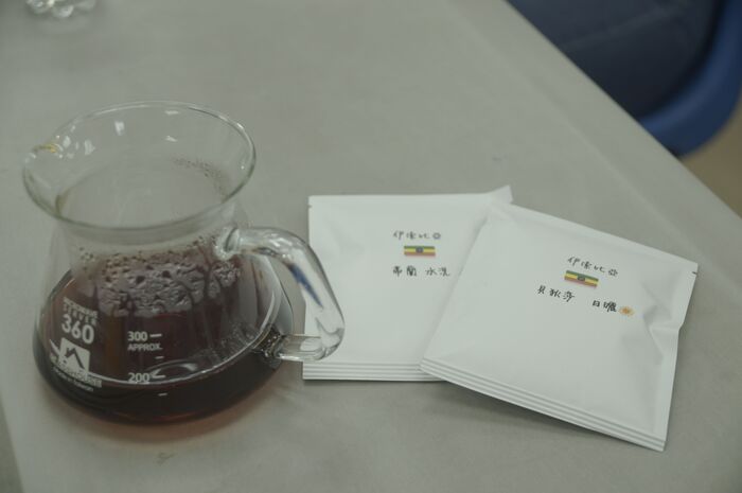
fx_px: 1081
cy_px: 246
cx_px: 371
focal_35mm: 52
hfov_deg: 37.9
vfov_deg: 25.7
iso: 100
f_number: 4.5
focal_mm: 35
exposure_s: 1/30
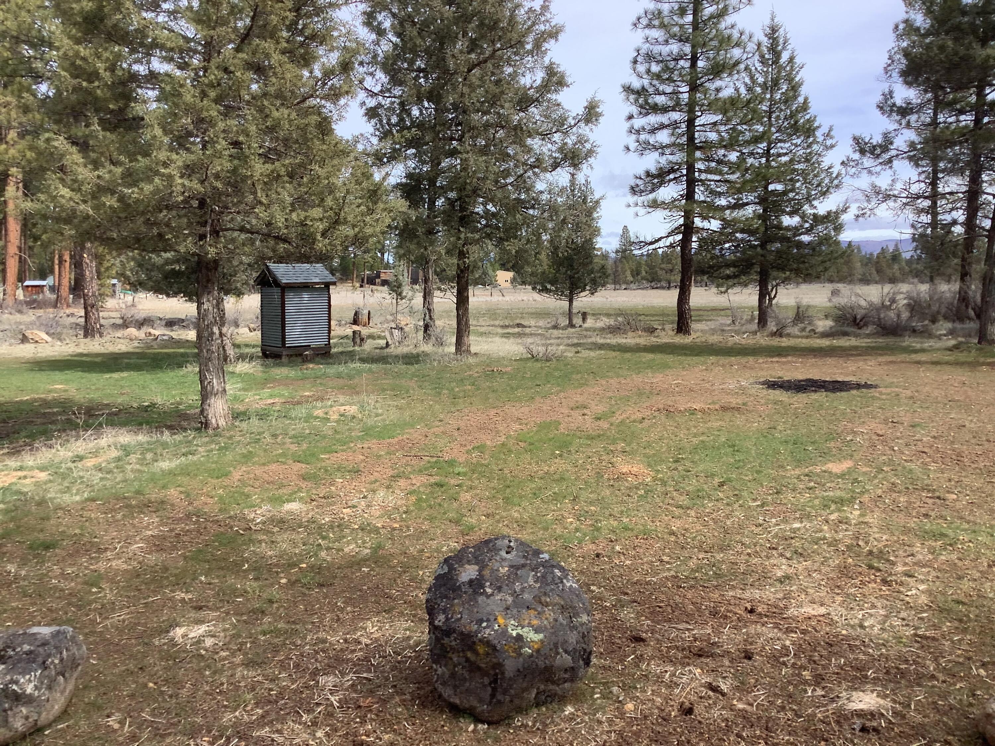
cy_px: 373
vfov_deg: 45.4
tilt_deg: -5.6
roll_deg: -2.8
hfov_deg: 58.4
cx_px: 498
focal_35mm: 31
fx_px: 891
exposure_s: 1/512
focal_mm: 3.3
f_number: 2.4
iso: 25
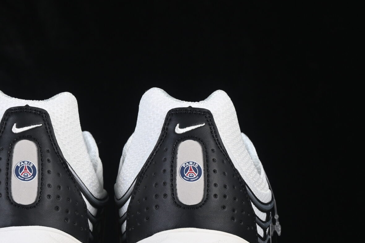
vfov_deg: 8.4
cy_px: 165
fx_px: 1652
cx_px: 114
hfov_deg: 12.6
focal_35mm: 163
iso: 160
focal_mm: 50
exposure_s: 1/80
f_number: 8
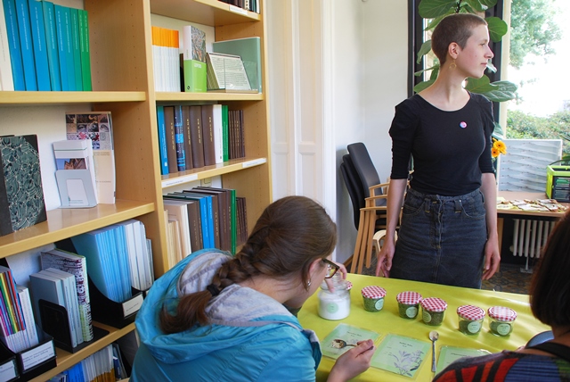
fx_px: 428
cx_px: 285
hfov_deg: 67.3
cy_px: 191
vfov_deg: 48.0
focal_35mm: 27
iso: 250
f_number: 3.5
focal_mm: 18
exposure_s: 1/30
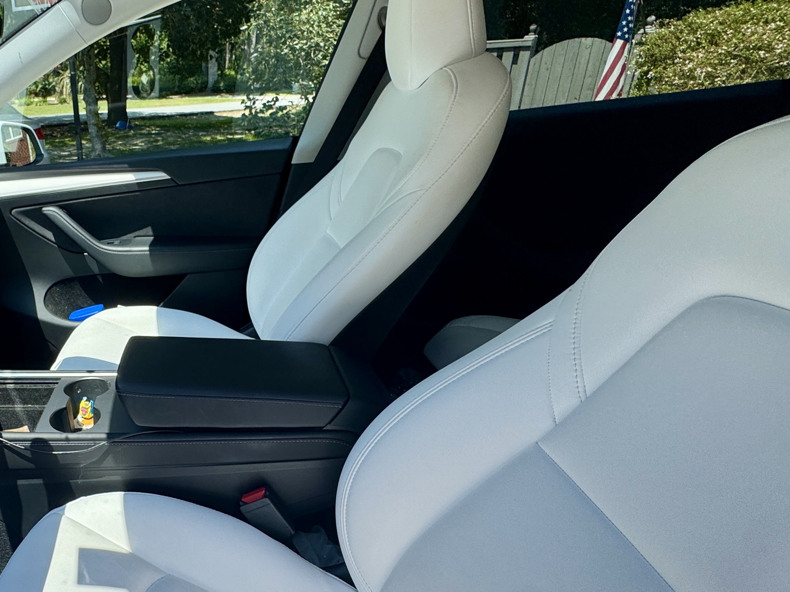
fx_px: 570
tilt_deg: -25.0
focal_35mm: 25
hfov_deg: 59.5
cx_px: 85
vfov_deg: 54.8
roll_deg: +5.2
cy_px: 318
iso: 50
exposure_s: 1/1078
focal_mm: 2.22
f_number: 2.2
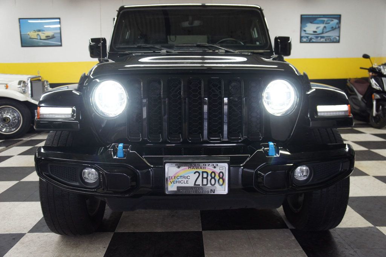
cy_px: 128
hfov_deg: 59.5
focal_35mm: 32
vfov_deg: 41.7
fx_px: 338
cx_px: 193
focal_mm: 21
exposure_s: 1/40
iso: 320
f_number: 4
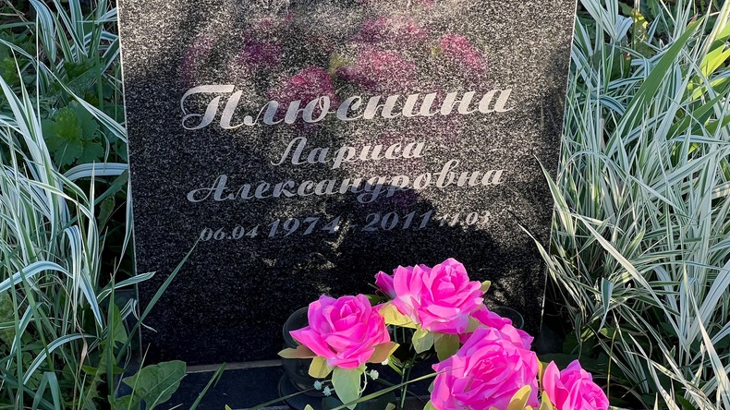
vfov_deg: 14.2
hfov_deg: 25.0
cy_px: 143
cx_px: 366
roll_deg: -4.2
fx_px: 1645
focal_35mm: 85
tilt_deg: -36.0
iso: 32
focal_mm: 9
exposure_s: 1/164
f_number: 2.8
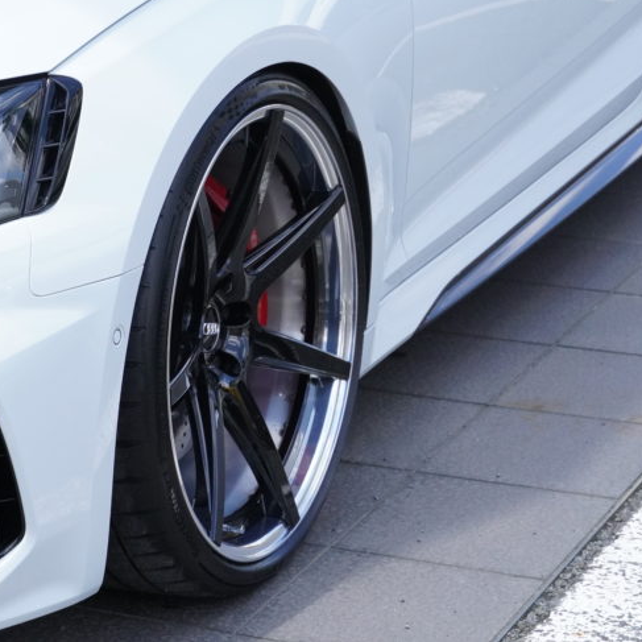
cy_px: 318
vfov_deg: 13.5
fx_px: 2720
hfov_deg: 13.4
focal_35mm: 130
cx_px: 228
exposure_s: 1/1600
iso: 3200
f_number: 11
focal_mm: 67
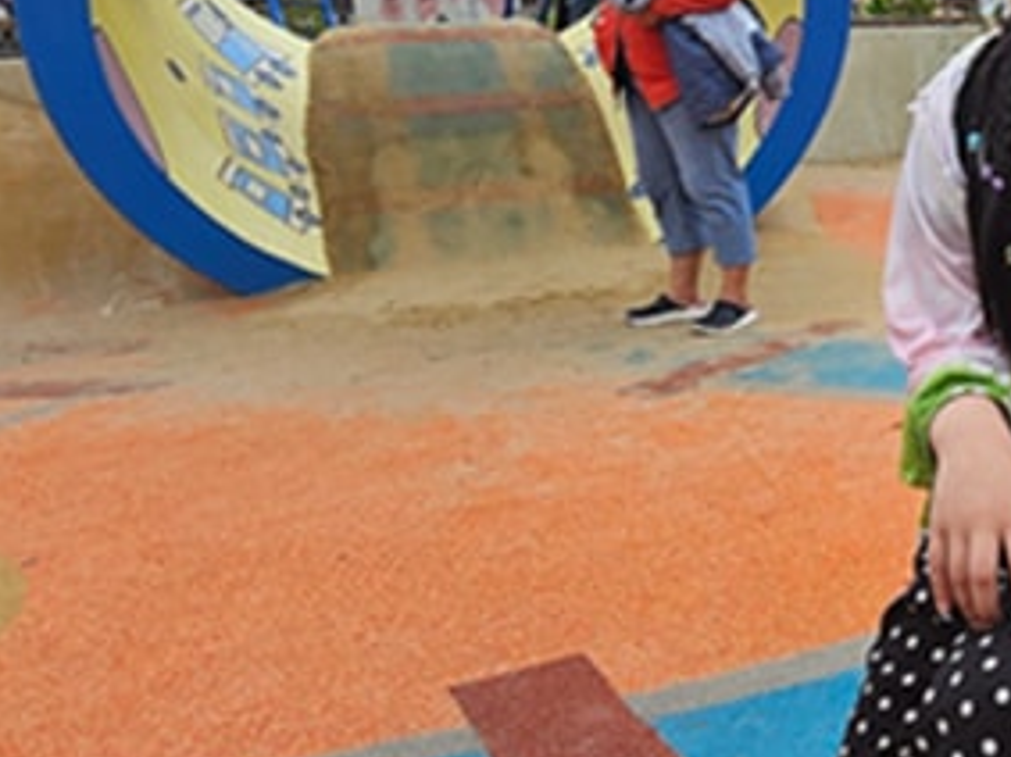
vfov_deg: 30.5
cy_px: 214
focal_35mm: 47
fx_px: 1372
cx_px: 1165
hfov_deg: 33.9
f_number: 2.2
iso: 50
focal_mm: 2.2
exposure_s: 1/992
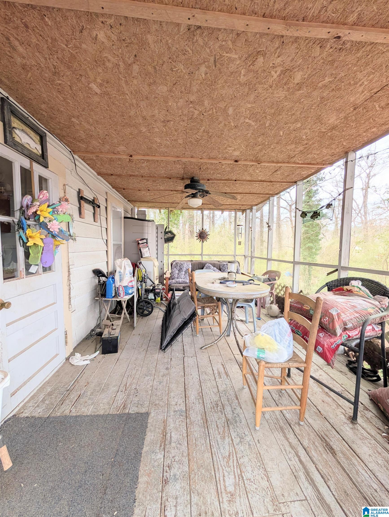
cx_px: 194
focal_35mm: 12
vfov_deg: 110.5
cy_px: 258
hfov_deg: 94.6
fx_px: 179
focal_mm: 2.02
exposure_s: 1/313
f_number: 1.7
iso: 48
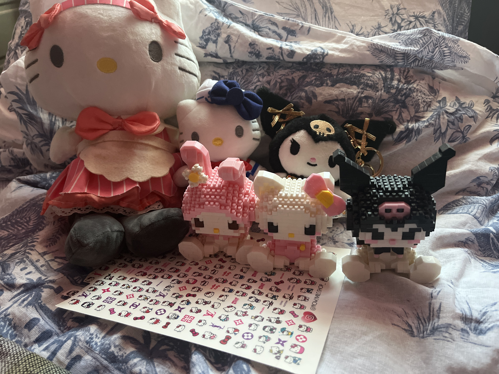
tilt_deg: -32.7
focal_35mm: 26
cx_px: 250
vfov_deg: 53.1
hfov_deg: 67.3
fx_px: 375
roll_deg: +2.4
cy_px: 187
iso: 640
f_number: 1.6
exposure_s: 1/40
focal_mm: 5.1
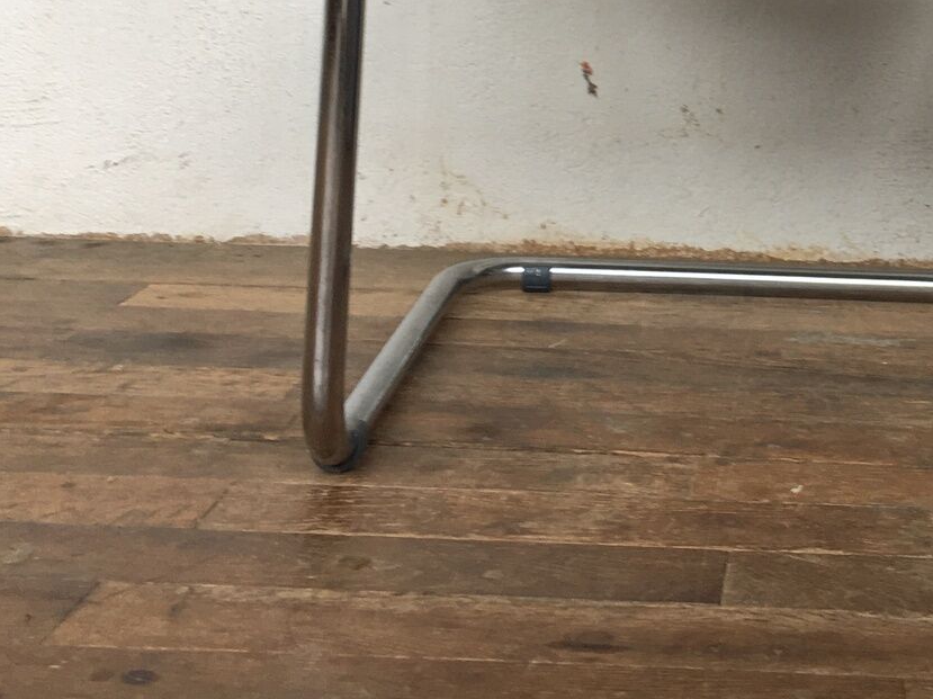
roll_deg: -2.5
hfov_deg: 26.8
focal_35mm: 70
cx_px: 853
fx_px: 1886
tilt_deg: -1.7
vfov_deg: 19.8
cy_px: -132
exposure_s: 1/50
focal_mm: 4.15
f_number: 2.2
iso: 32
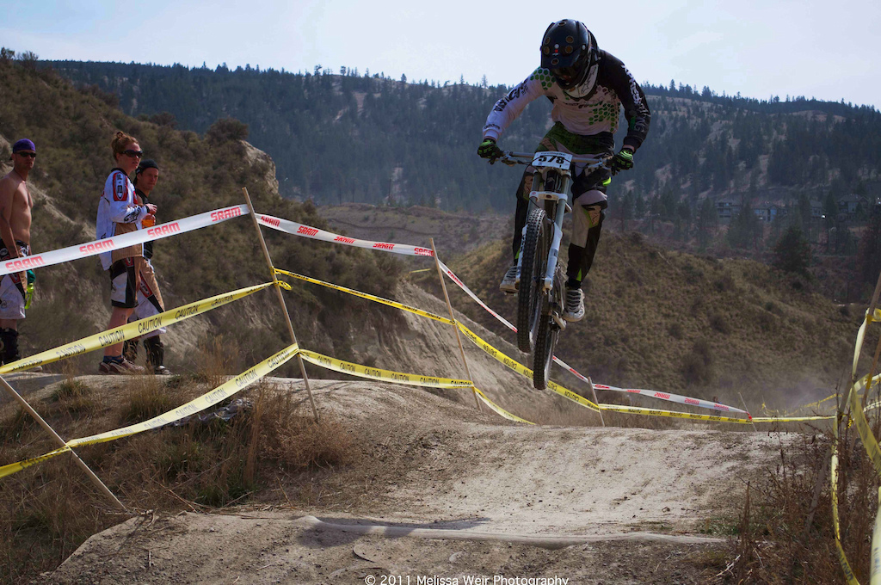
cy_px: 292
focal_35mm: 82
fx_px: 2016
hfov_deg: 24.6
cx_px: 440
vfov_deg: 16.5
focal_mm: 55
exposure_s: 1/1600
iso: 200
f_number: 5.6
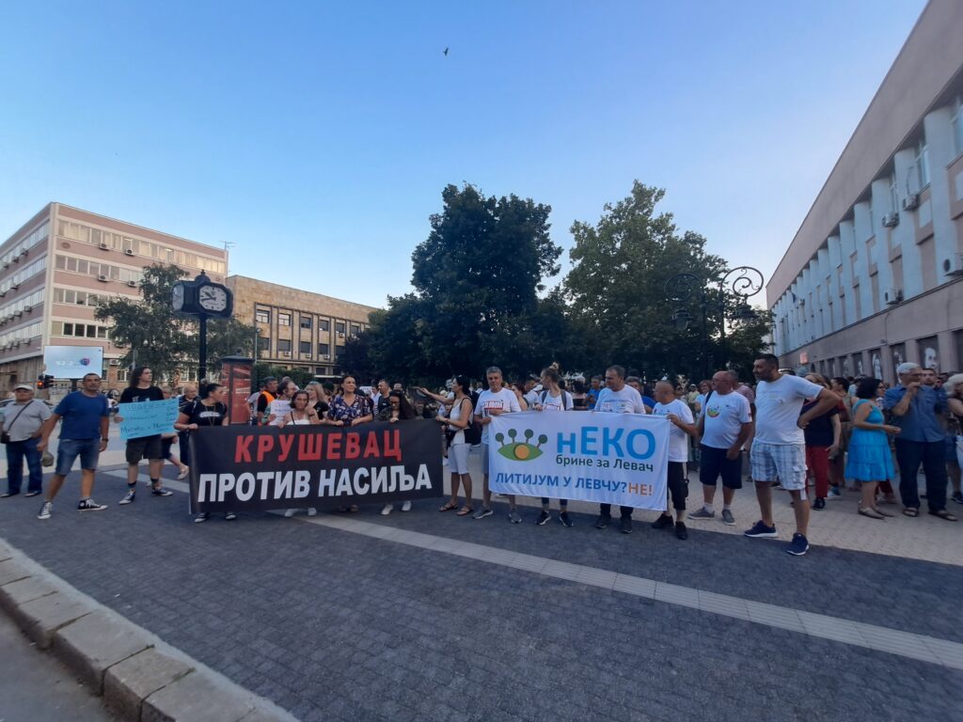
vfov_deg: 89.9
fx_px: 362
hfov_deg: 106.2
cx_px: 482
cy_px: 361
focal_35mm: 13
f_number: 2.2
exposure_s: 1/100
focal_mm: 1.42
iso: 40
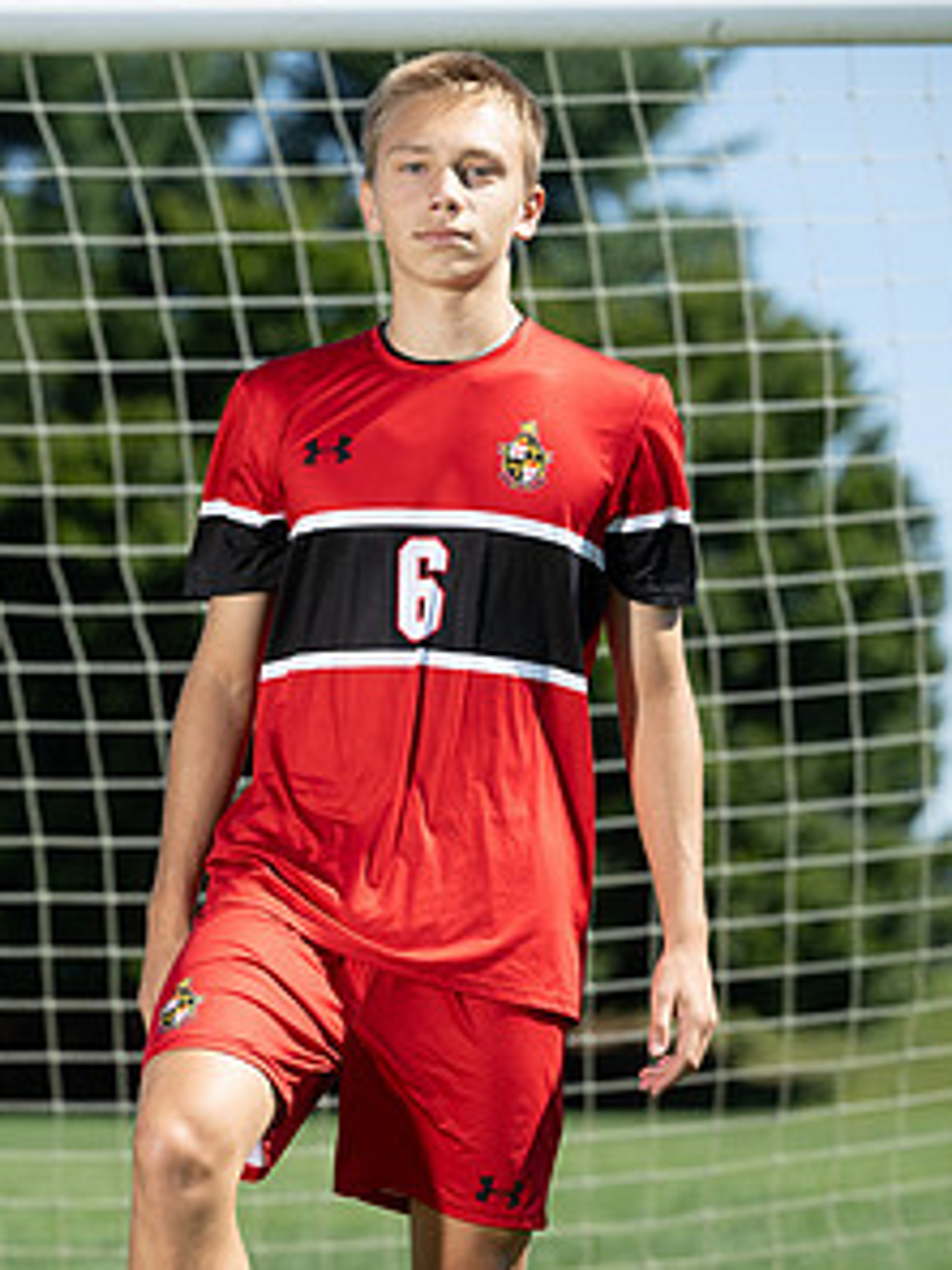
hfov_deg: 9.2
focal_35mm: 161
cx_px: 352
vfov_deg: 12.3
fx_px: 5904
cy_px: 880
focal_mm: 110
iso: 100
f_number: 4
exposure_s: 1/640
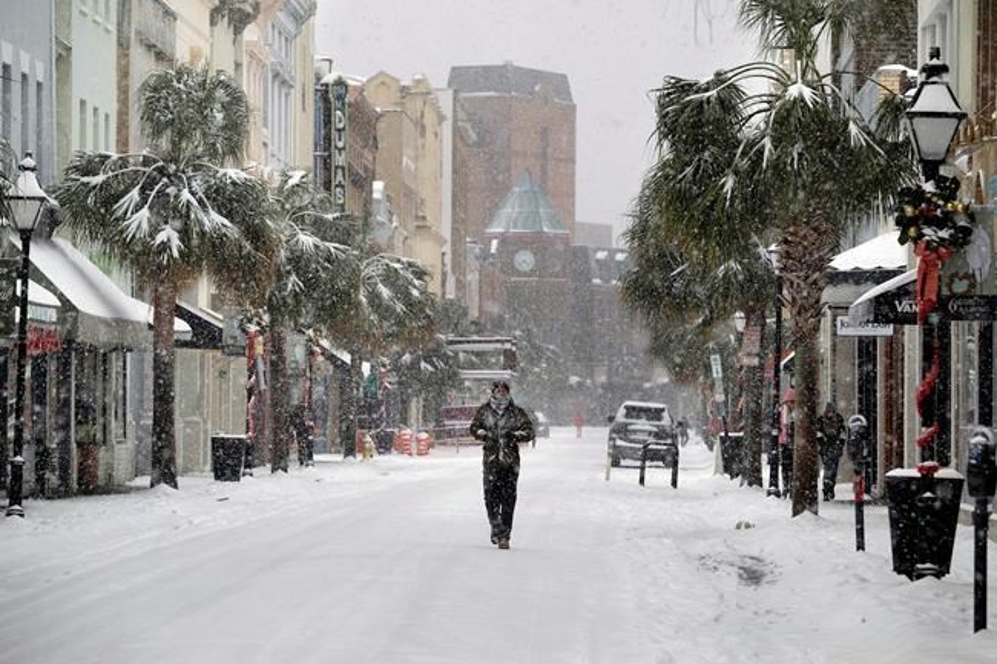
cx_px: 498
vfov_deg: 9.0
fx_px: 4236
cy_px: 332
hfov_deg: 13.4
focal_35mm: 153
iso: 640
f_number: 5
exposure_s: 1/250
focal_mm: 102.2
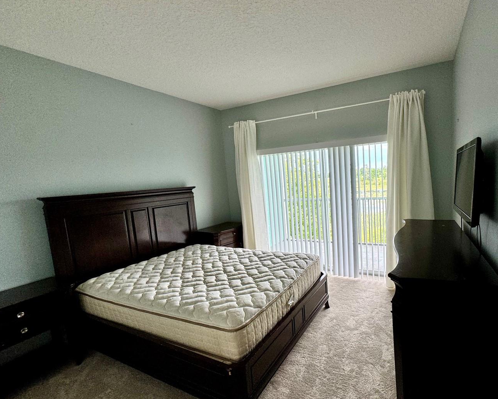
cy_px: 206
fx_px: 251
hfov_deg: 88.2
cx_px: 306
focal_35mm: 17
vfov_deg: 77.0
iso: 100
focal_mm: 2.22
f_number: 2.2
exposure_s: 1/120
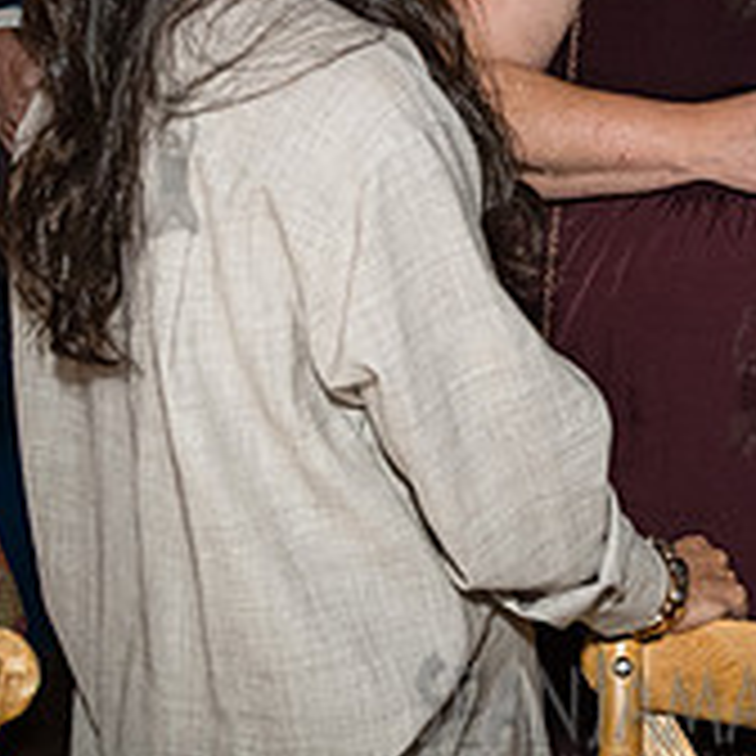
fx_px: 2545
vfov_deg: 16.4
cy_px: -61
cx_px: 752
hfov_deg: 16.6
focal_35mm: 103
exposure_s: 1/200
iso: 4000
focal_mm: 35
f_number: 4
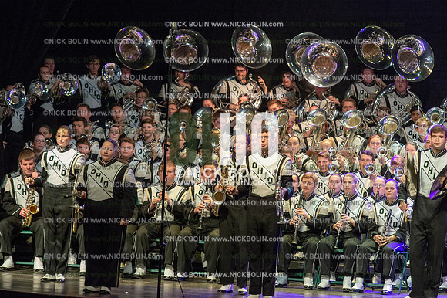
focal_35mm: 210
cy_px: 149
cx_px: 224
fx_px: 2606
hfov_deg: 9.8
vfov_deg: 6.5
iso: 8000
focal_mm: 210
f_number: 7.1
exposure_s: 1/200
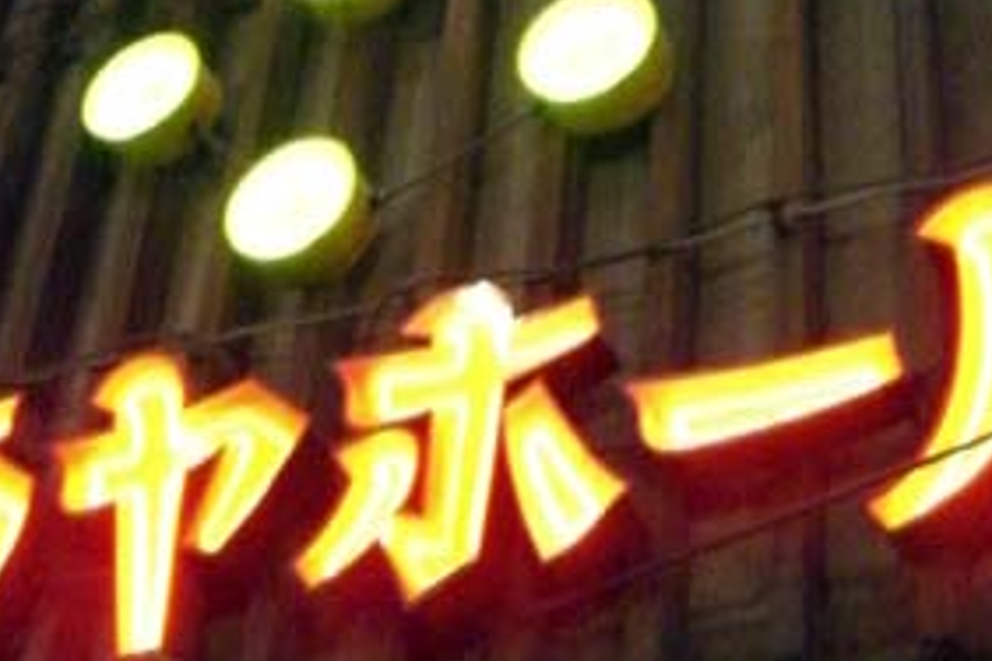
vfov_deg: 17.6
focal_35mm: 77
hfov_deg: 26.3
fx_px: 2122
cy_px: 178
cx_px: 475
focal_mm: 6.2
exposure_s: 1/13
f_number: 2.7
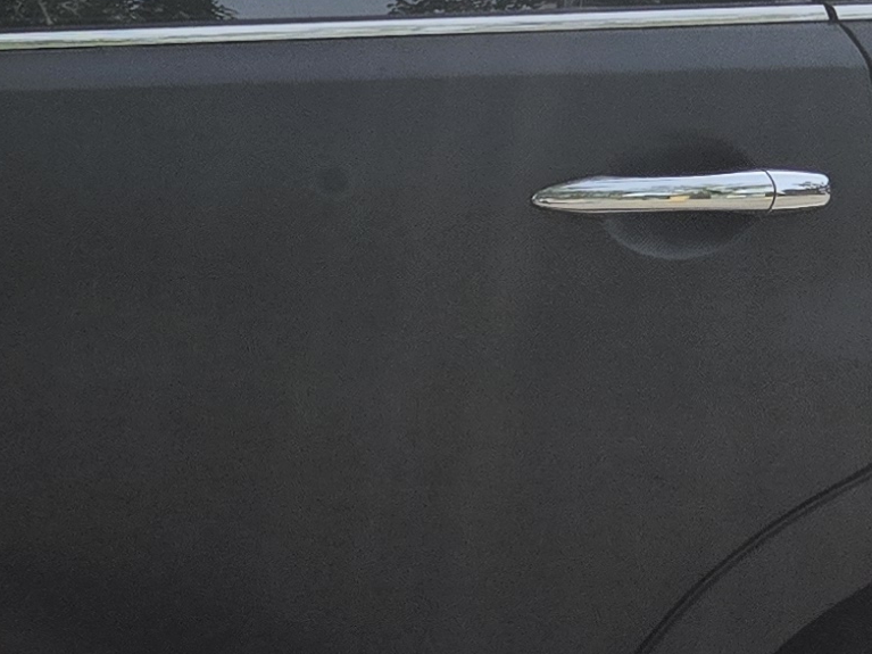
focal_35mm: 120
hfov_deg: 15.7
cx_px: -213
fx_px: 3022
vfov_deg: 12.3
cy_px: 220
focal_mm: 5.4
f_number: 1.8
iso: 40
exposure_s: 1/2921
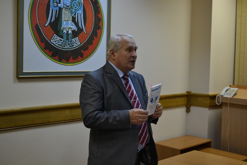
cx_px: 124
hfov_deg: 41.1
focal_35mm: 48
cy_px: 82
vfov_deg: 28.1
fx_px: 329
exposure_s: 1/60
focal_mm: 32
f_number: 4.8
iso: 720
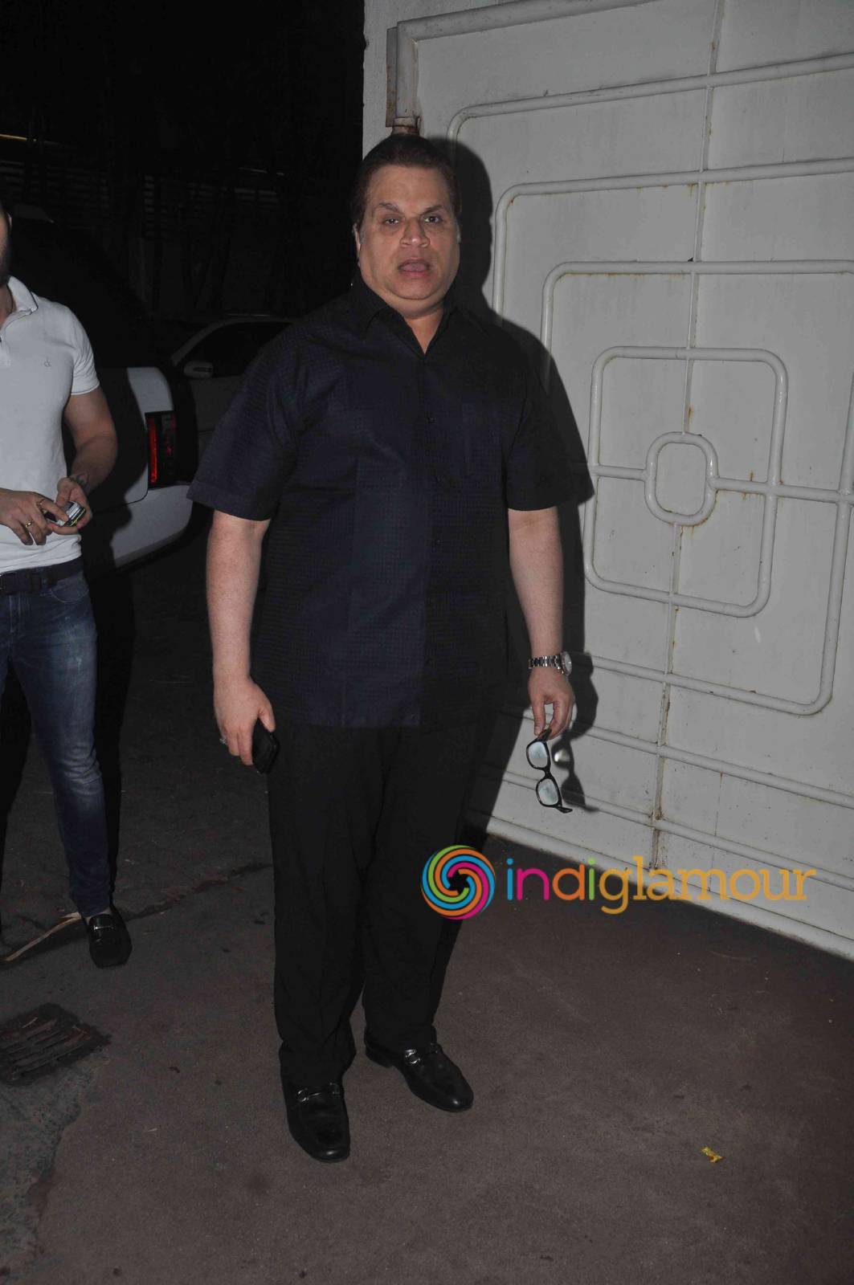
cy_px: 642
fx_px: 1337
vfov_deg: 51.3
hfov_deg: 35.4
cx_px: 427
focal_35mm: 38
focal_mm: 25
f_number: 9
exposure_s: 1/200
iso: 640
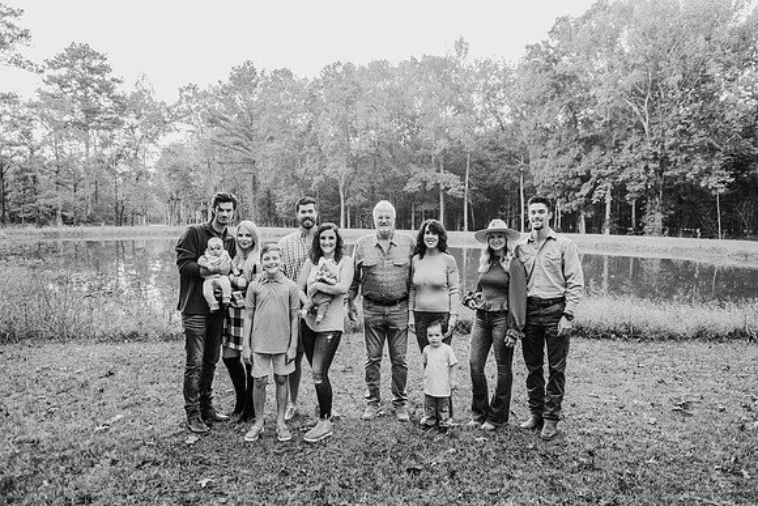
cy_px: 253
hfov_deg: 73.7
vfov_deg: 53.2
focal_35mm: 24
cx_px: 379
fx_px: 505
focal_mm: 24
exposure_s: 1/125
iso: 1000
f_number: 2.5
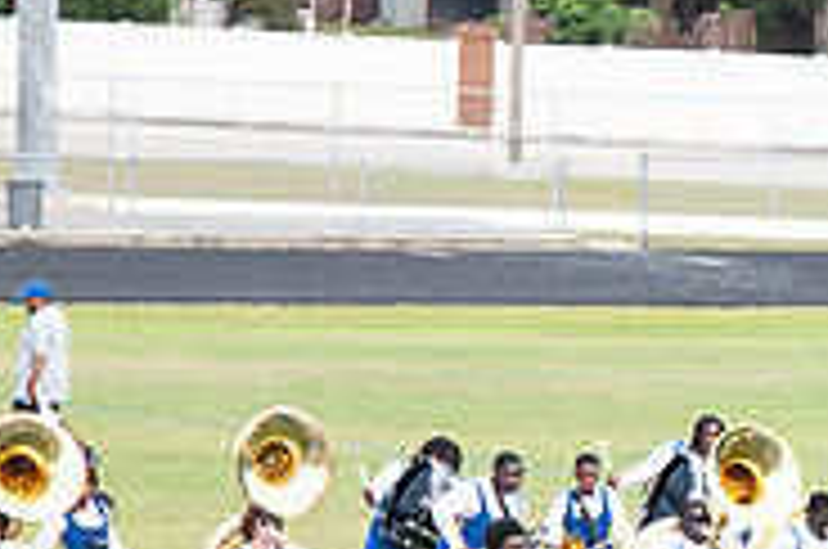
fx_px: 10033
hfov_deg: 4.7
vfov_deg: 3.1
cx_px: 1383
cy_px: 760
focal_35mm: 437
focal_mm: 82
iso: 100
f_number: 4
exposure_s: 1/200
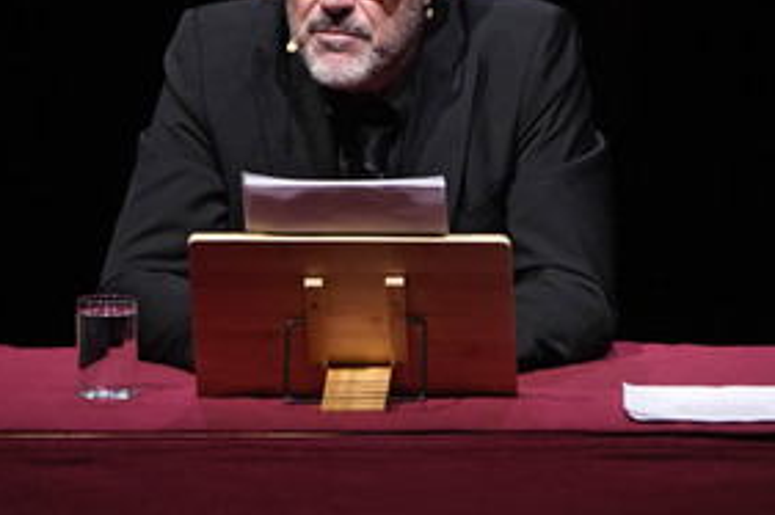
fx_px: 20718
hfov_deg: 2.1
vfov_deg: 1.4
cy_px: 135
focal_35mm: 963
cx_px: 343
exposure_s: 1/80
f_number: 6.3
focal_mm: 600
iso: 6400
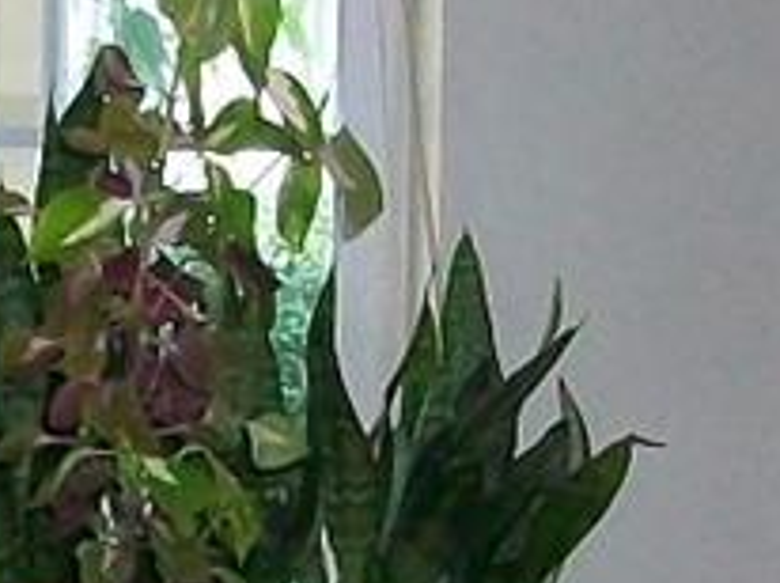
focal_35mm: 233
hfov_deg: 8.4
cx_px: -64
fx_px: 5244
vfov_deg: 6.4
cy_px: 394
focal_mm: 5.7
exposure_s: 1/60
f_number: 2.8
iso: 160
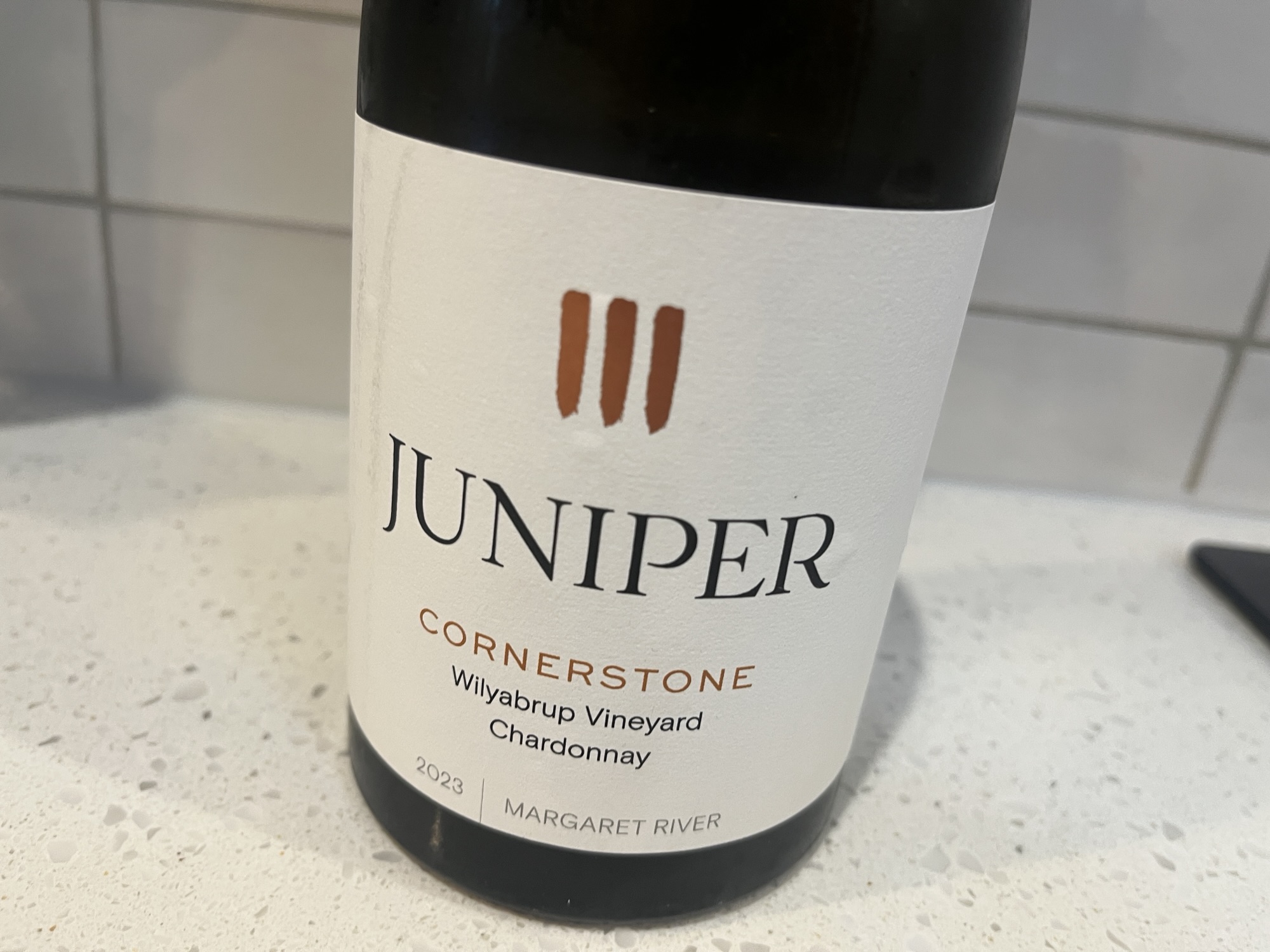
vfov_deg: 53.1
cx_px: 635
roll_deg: -8.3
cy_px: 476
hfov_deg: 67.3
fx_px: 954
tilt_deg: -24.4
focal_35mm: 26
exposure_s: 1/50
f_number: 1.6
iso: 80
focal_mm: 5.1
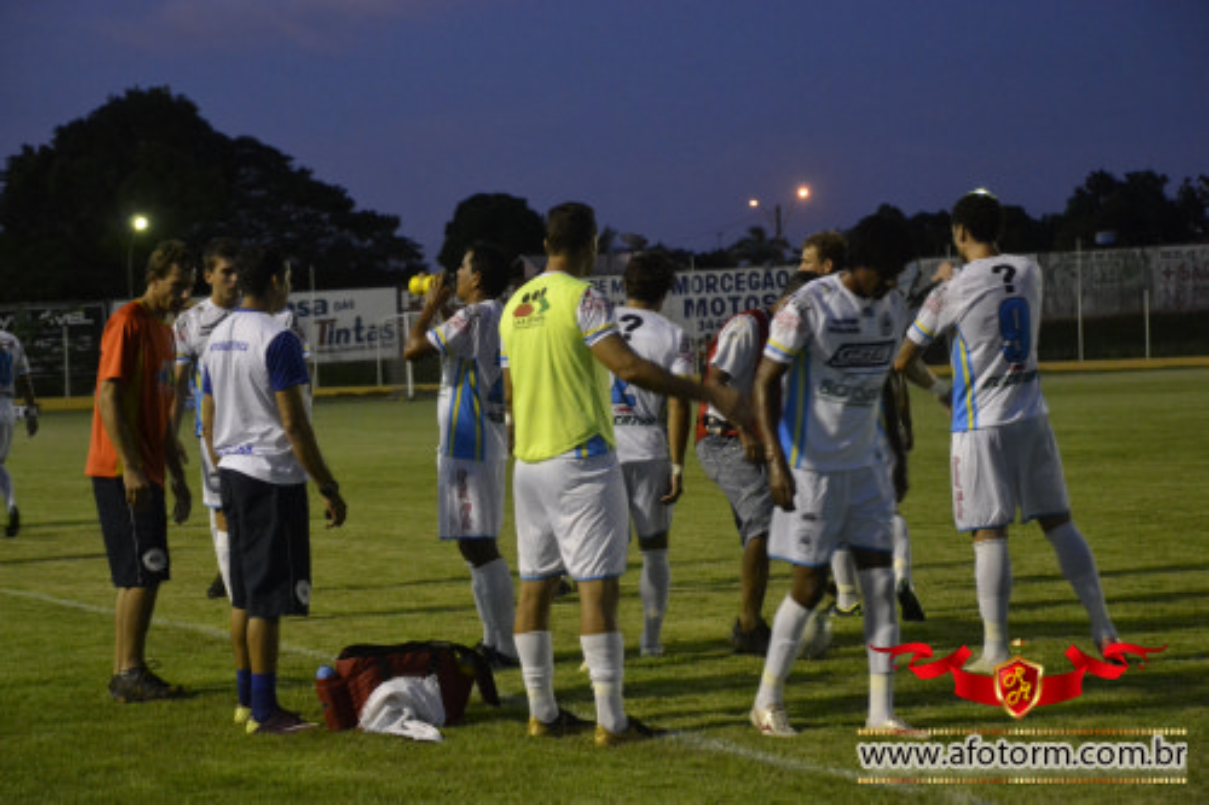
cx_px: 604
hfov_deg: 20.6
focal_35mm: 99
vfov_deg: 13.8
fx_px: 3323
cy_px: 402
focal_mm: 66
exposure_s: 1/50
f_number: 5.3
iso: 3200
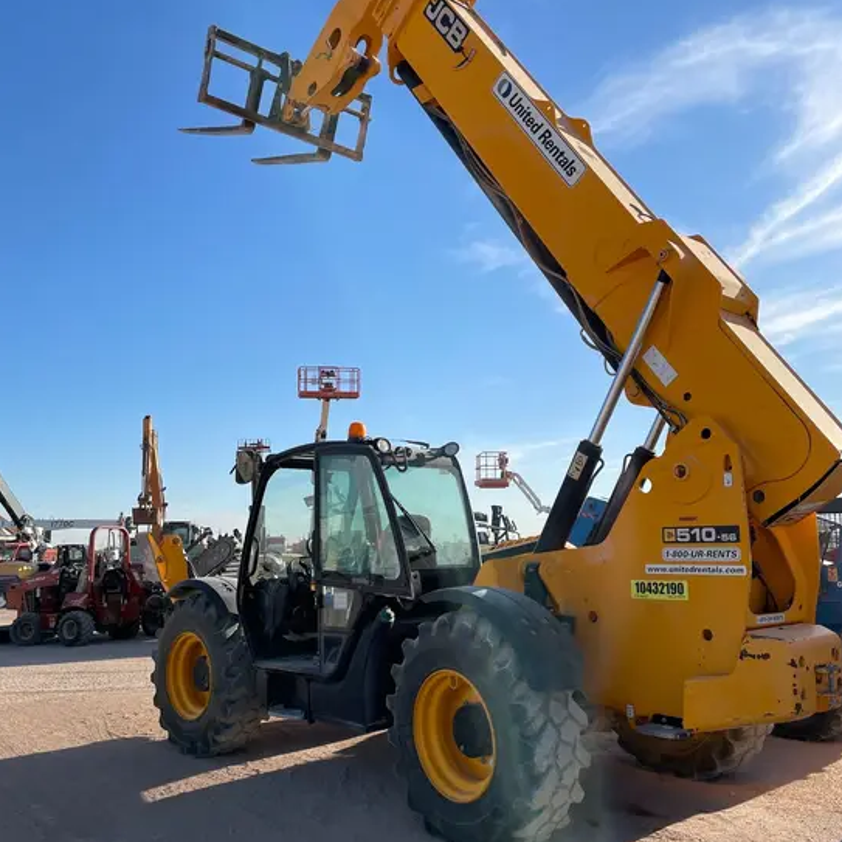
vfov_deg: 52.5
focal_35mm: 31
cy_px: 454
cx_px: 423
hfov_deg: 52.5
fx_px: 853
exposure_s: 1/5051
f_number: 1.6
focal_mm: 4.2
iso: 50
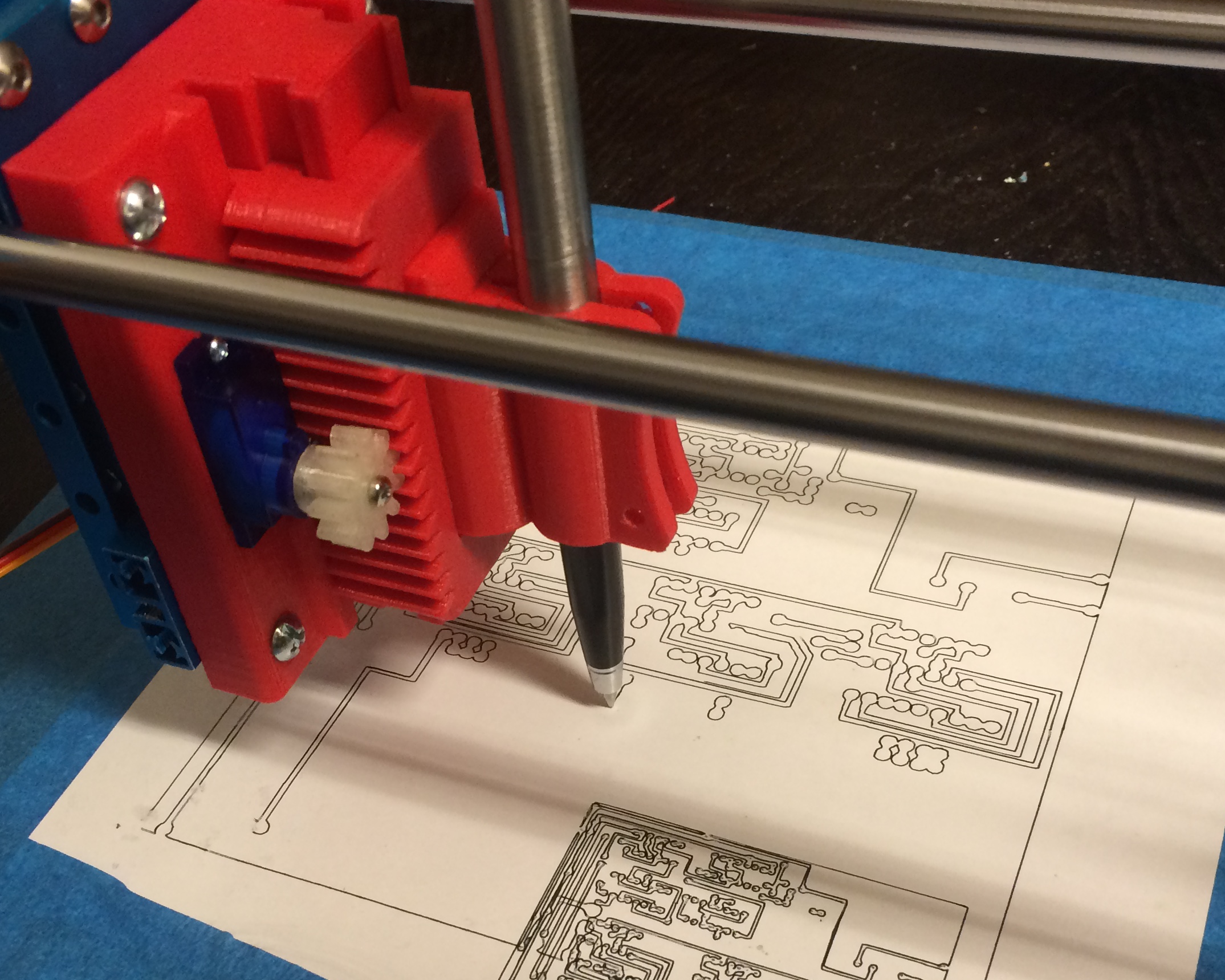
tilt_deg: -46.2
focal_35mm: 43
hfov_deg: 42.9
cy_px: 691
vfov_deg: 34.4
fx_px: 1559
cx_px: 575
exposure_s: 1/33
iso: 125
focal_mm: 4.15
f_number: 2.2
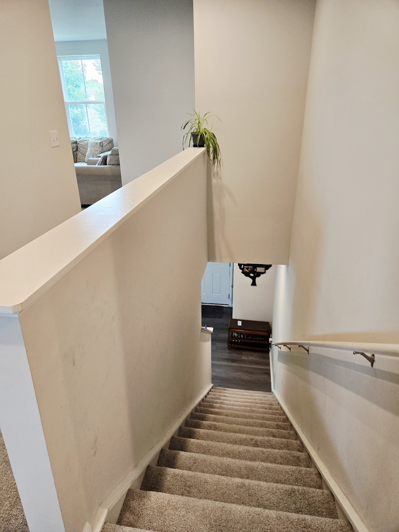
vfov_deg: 73.9
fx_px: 353
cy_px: 266
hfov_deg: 58.9
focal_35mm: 23
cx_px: 200
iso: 100
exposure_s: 1/120
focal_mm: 5.4
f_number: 1.8
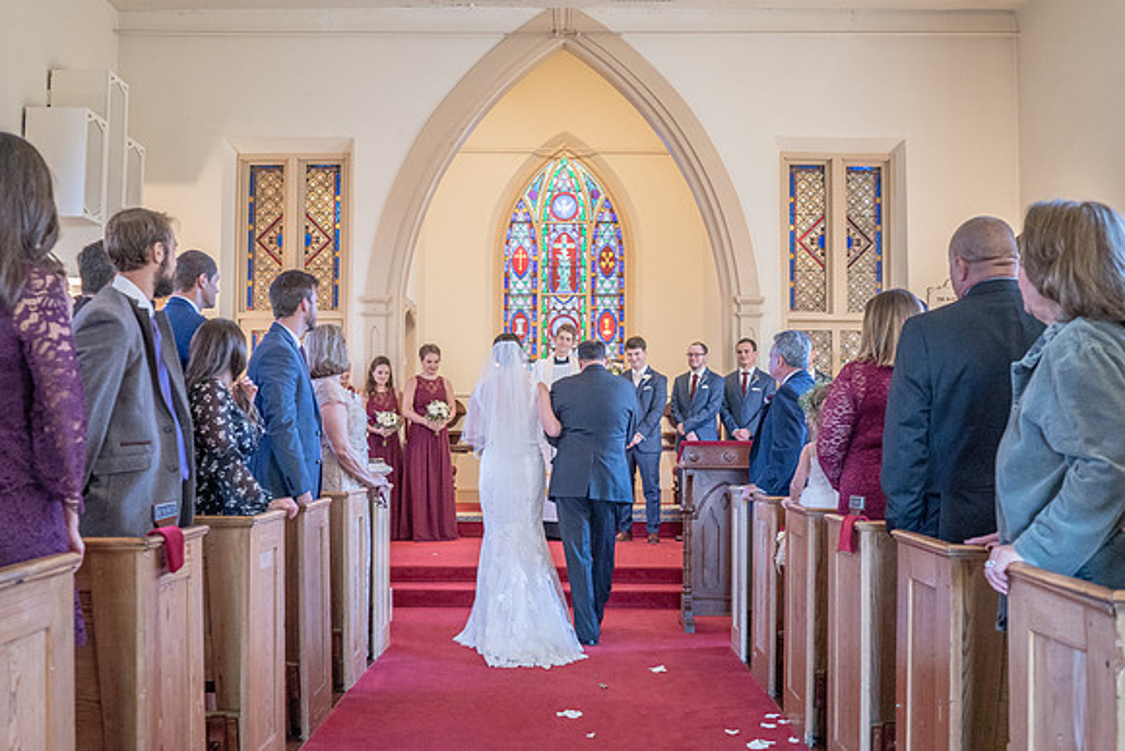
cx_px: 558
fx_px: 1251
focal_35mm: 40
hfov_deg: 48.4
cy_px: 392
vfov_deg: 33.4
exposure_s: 1/100
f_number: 4
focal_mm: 35
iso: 2000
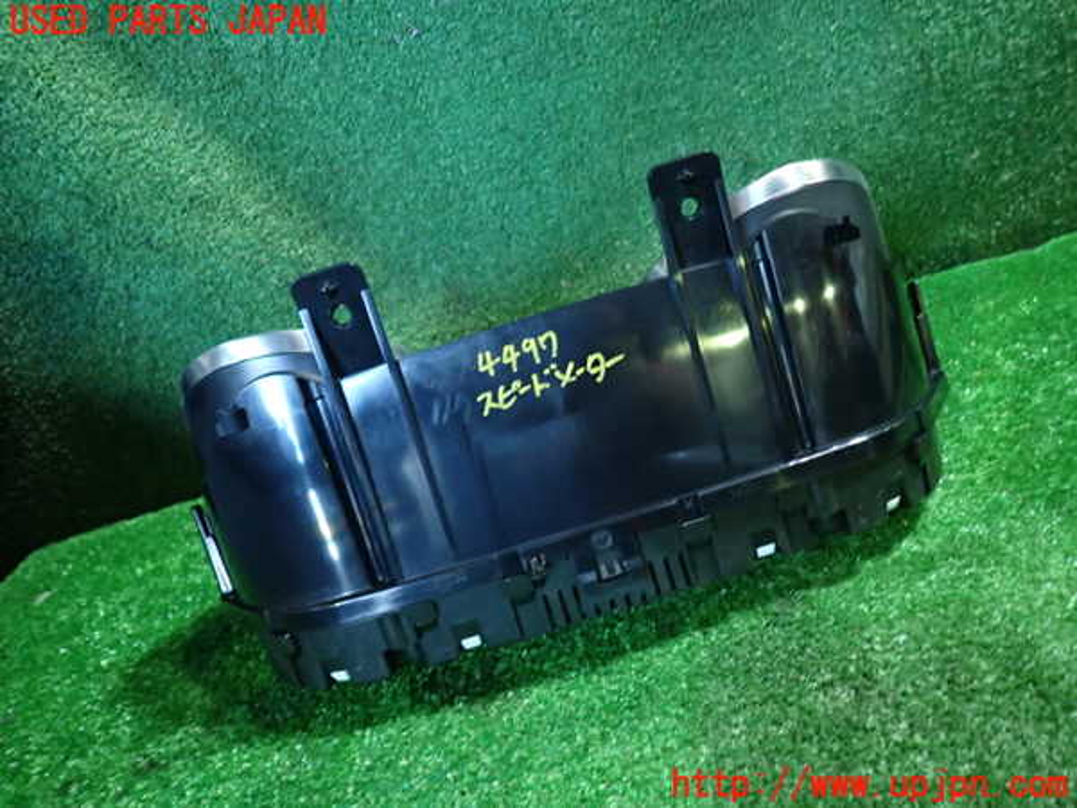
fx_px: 778
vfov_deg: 54.9
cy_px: 404
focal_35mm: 25
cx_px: 538
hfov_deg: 69.4
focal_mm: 4.5
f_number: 2
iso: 400
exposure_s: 1/30
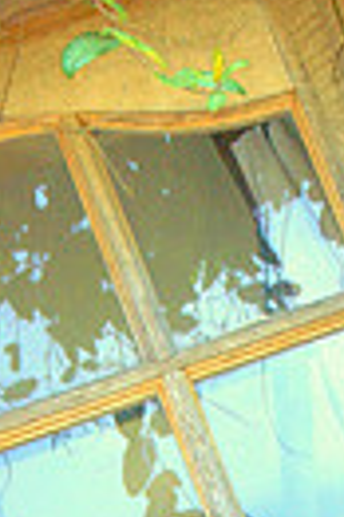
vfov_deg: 11.0
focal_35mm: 181
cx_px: 212
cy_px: 730
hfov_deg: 7.6
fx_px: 2597
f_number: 5.6
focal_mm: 35
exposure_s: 1/800
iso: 125
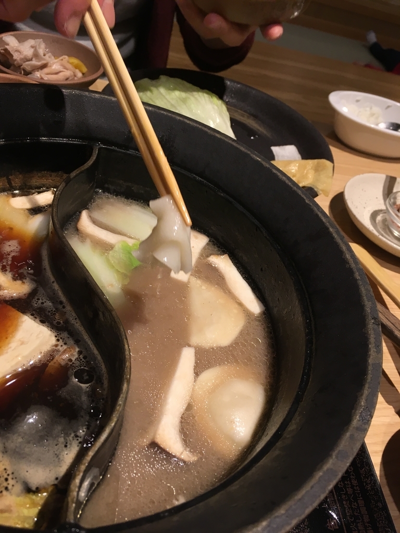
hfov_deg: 48.2
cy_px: 266
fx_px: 447
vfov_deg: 61.7
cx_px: 200
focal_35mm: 29
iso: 64
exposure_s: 1/30
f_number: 2.2
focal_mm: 4.15
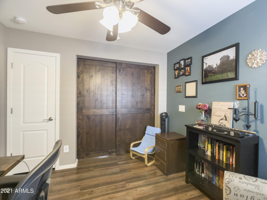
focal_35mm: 26
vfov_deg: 53.1
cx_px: 134
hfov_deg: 67.3
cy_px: 100
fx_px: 201
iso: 250
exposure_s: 1/60
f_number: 1.6
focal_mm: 5.1
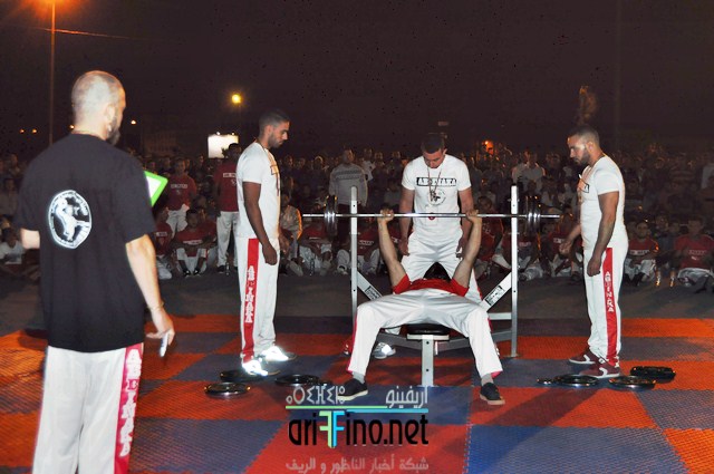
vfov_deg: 26.4
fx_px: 1010
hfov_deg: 38.9
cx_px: 357
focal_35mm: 51
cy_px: 237
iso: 800
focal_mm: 34
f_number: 4.5
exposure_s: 1/60
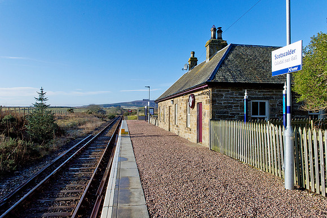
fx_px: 245
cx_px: 164
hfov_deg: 67.4
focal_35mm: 27
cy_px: 109
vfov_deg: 47.9
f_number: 20
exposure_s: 1/640
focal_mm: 27
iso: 800
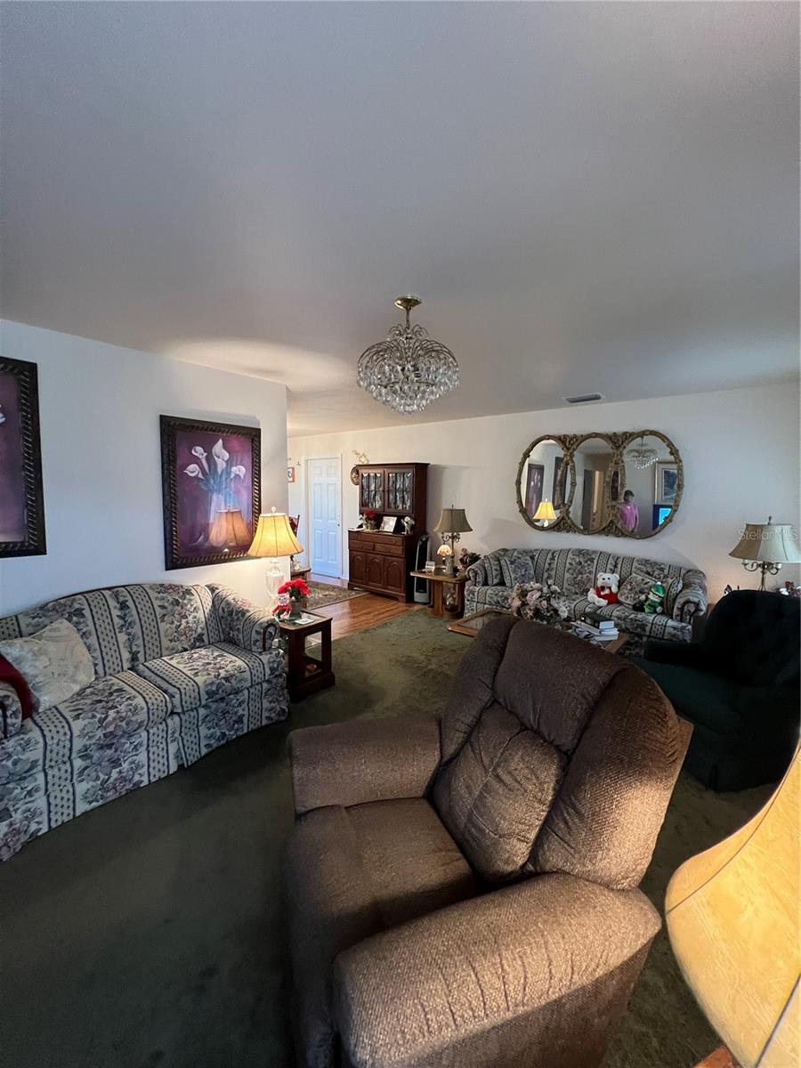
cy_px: 534
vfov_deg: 106.2
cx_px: 400
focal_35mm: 13
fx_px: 401
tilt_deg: -6.5
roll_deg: +0.2
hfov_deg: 89.9
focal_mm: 1.57
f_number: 1.8
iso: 500
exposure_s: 1/60
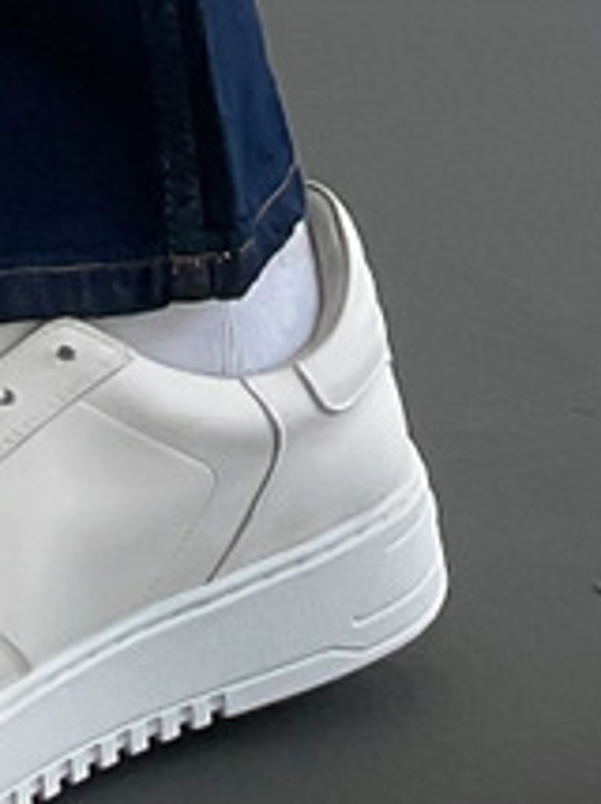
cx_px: 473
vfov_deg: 8.2
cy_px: -1353
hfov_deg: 6.8
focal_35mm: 217
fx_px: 5033
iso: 20
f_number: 1.8
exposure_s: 1/120
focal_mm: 3
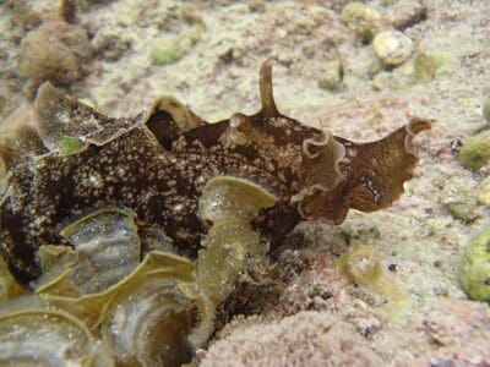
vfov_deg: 38.7
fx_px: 524
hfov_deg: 50.1
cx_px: 245
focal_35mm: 37
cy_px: 184
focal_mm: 6.6
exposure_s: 1/160
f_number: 4.7
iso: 500
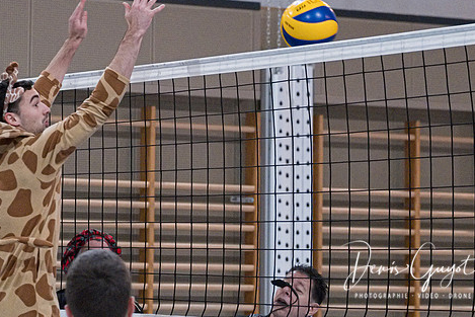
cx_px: 132
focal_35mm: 172
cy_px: 10
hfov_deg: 11.9
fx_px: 2270
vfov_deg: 8.0
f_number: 2.8
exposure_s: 1/500
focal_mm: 58.7
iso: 6400
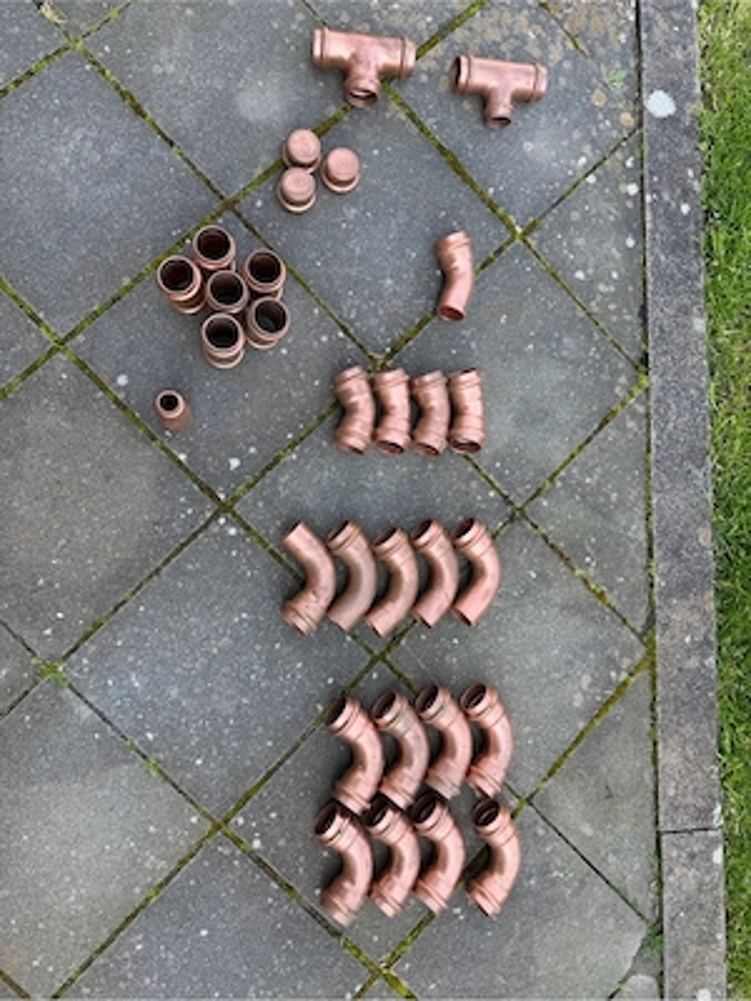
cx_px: 376
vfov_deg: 71.6
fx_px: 694
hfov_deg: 56.8
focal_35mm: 24
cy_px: 500
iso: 80
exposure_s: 1/632
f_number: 1.78
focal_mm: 6.76
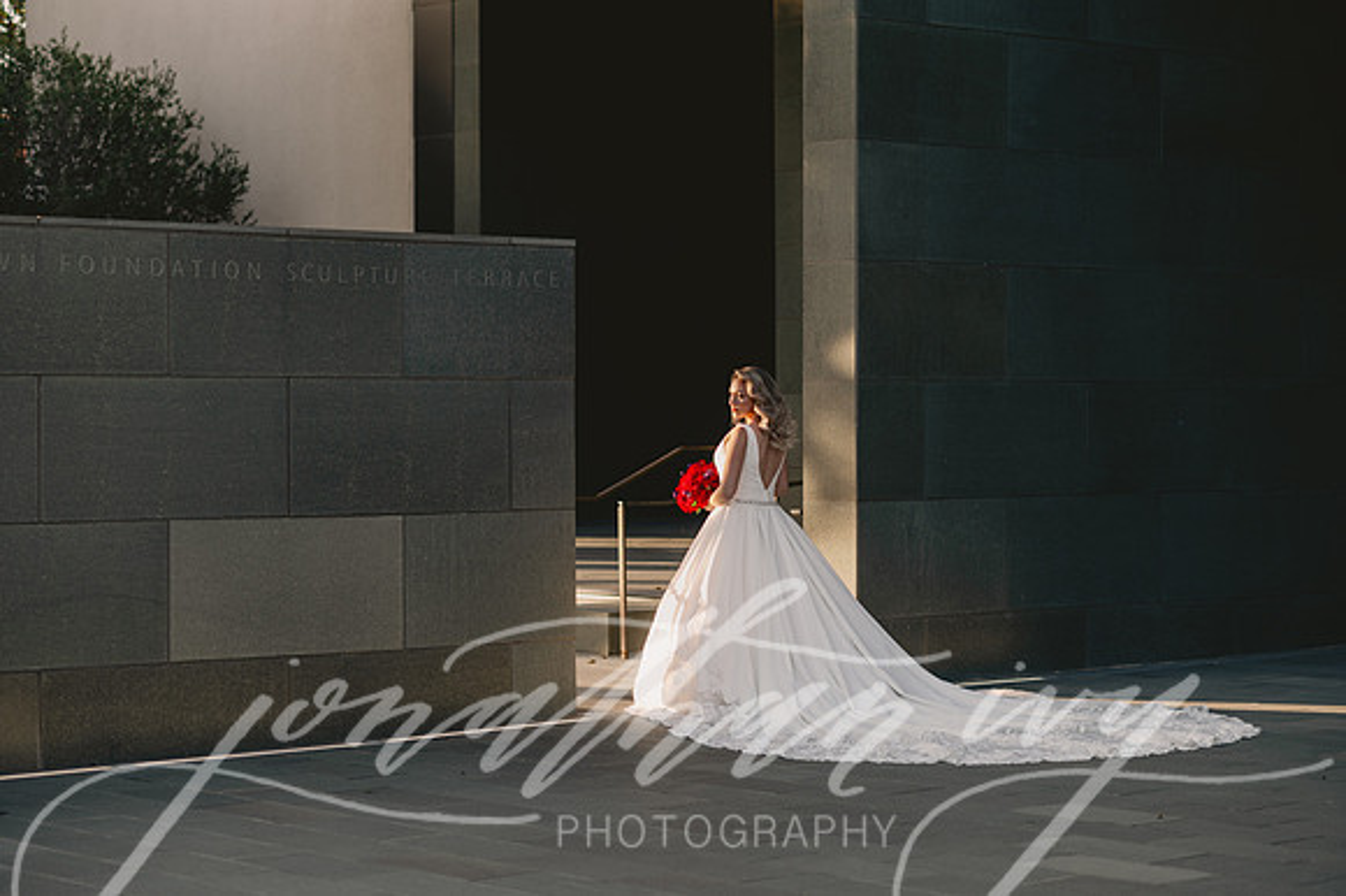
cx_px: 673
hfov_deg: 23.9
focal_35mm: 85
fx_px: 3176
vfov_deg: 16.1
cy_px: 448
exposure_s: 1/400
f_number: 2.5
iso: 50
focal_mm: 85
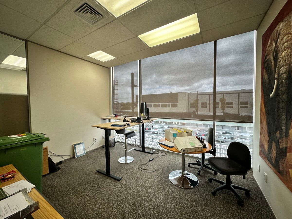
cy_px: 110
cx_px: 146
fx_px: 118
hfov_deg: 102.1
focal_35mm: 14
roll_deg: +0.1
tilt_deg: -2.2
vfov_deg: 85.7
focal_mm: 2.22
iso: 80
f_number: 2.2
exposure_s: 1/100
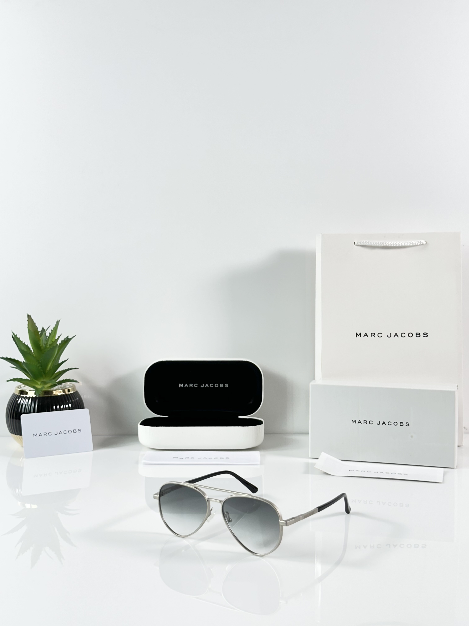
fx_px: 867
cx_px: 234
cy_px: 313
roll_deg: -0.3
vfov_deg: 39.7
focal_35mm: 48
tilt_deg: -4.9
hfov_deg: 30.3
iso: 64
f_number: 1.78
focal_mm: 6.86
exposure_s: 1/100
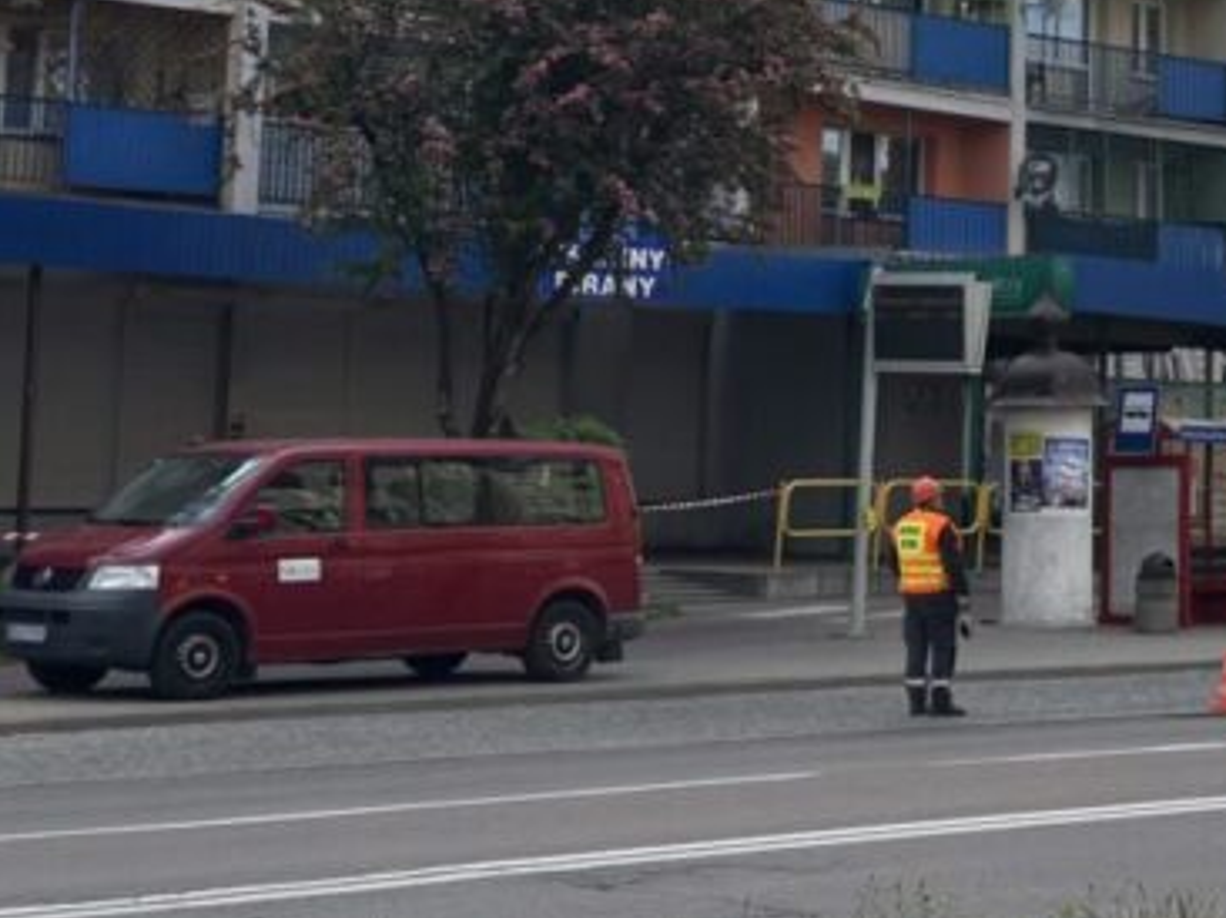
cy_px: -64
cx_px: 1330
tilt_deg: +8.7
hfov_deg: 18.1
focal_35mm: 105
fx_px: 3716
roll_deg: -0.5
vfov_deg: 13.8
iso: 100
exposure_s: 1/8197
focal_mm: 6.86
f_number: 1.78
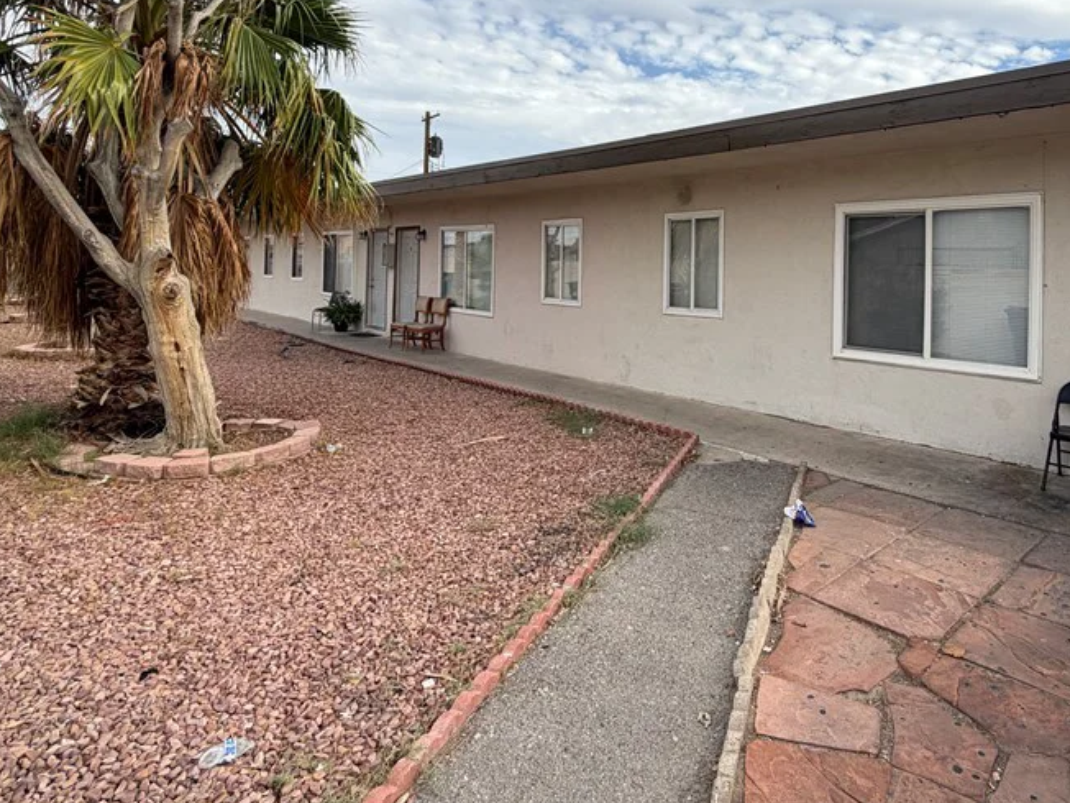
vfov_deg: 59.5
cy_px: 258
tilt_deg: +1.0
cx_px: 656
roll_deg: -1.0
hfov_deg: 75.3
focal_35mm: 22
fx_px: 680
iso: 32
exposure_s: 1/770
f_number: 2.2
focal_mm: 2.22
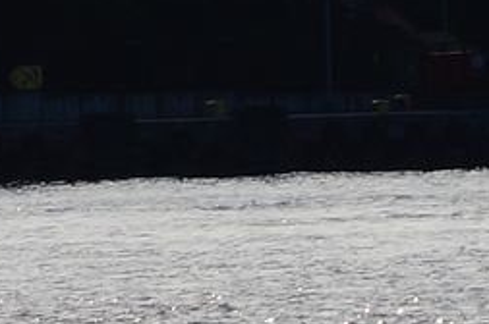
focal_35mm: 1782
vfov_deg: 0.8
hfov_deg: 1.2
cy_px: -271
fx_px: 24174
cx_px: 388
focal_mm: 150
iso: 100
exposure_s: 1/125
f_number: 16
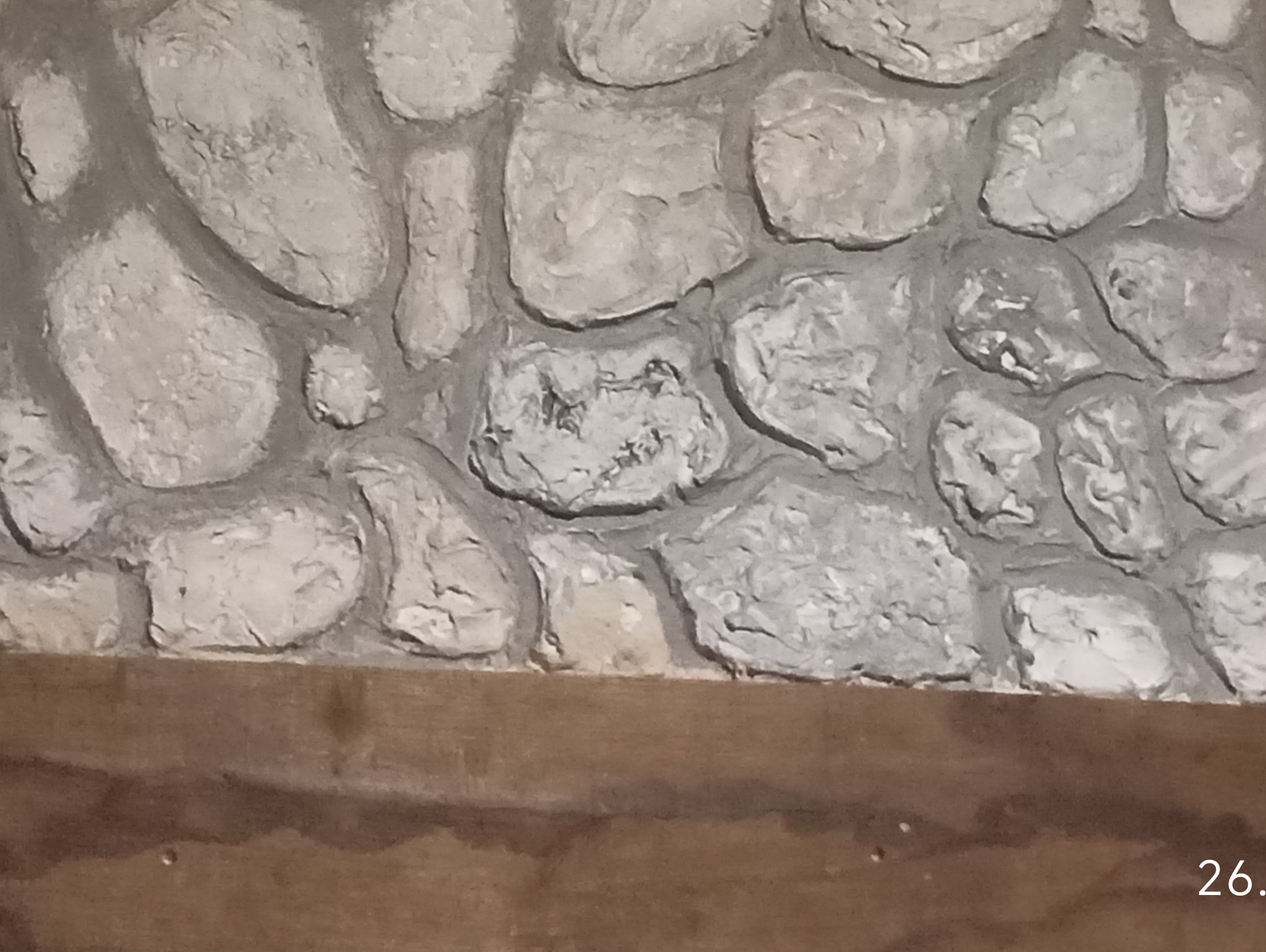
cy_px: 72
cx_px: 487
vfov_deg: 16.4
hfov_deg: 21.9
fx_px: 3259
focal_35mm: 89
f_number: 1.8
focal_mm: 4.27
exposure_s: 1/16.7
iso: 6900
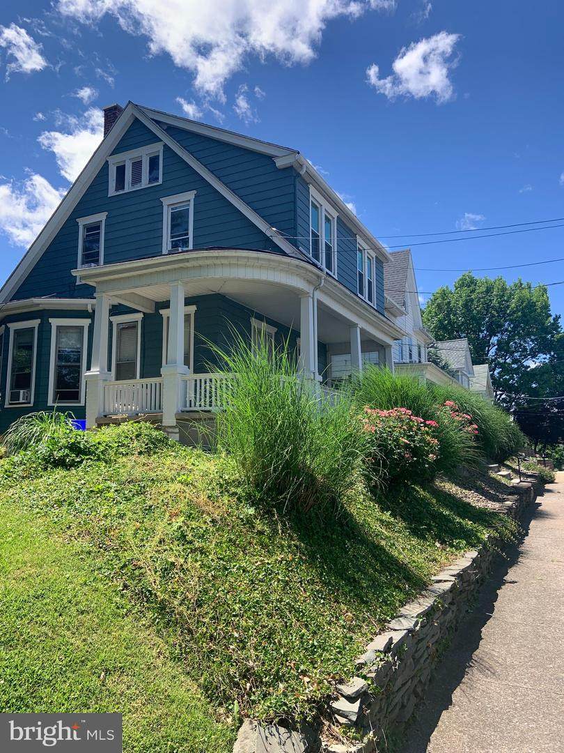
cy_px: 376
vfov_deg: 67.3
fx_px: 565
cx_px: 282
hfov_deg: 53.1
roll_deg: +0.6
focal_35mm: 26
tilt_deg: +9.2
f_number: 1.8
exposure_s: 1/1266
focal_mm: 4.25
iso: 25
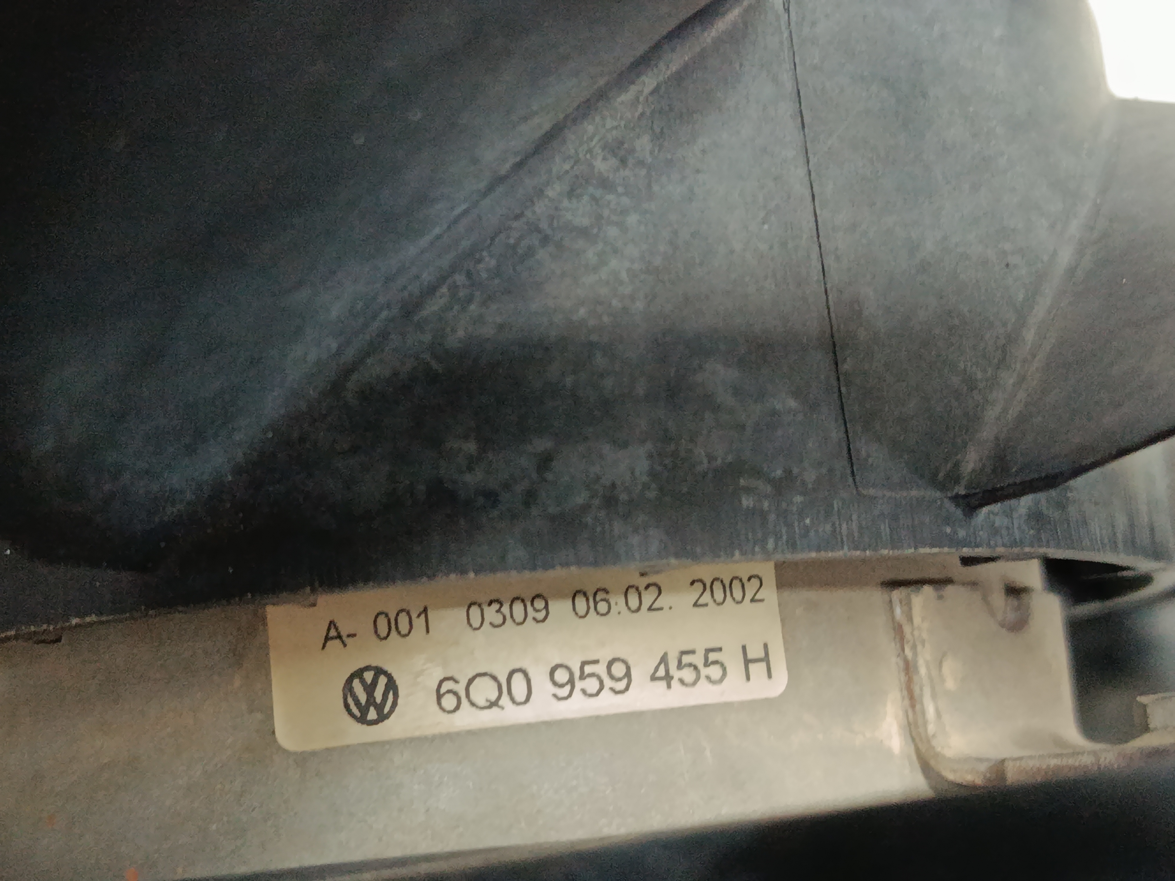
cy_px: 440
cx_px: 588
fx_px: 1765
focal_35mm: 52
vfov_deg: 28.0
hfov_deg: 36.8
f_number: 1.7
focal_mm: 5.24
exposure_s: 1/25
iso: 1733
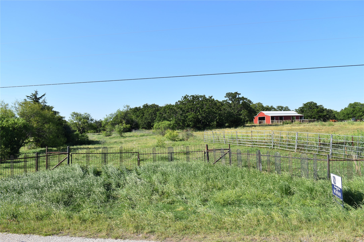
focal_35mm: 32
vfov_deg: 41.7
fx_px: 318
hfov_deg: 59.5
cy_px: 121
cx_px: 182
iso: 125
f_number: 8
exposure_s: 1/250
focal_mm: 21
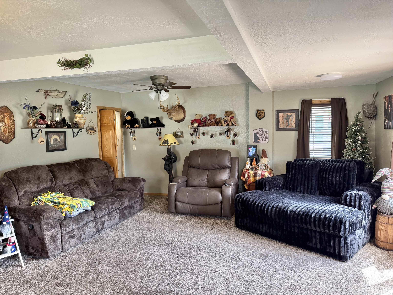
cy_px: 148
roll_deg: +1.8
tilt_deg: -3.9
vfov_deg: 56.8
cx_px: 196
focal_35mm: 24
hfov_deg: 71.6
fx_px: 272
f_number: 1.78
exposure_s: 1/60
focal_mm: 6.76
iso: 125
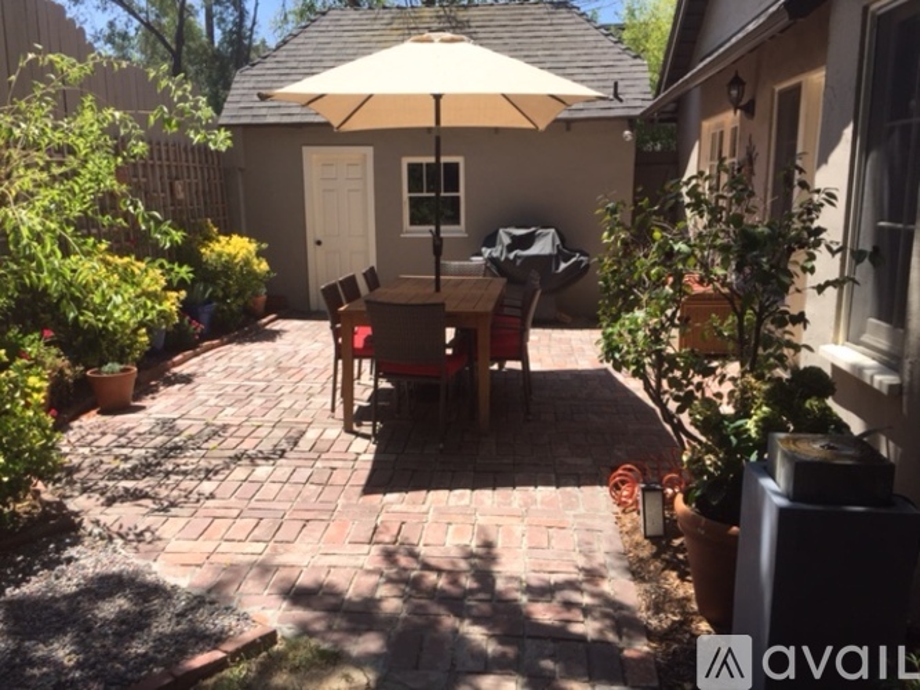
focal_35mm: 29
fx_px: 771
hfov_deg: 61.7
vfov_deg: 48.2
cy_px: 345
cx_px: 460
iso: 32
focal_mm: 4.15
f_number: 2.2
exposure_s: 1/1319
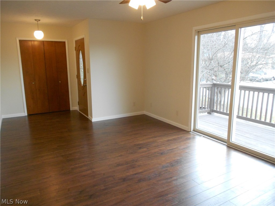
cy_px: 103
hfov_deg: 67.3
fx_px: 207
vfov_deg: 53.1
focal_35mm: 26
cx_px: 138
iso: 320
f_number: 3.2
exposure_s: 1/30
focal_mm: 4.6
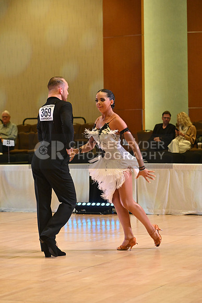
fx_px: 1026
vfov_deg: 16.8
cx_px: 101
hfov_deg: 11.2
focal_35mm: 122
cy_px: 152
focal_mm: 122
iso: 4000
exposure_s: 1/400
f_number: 5.6
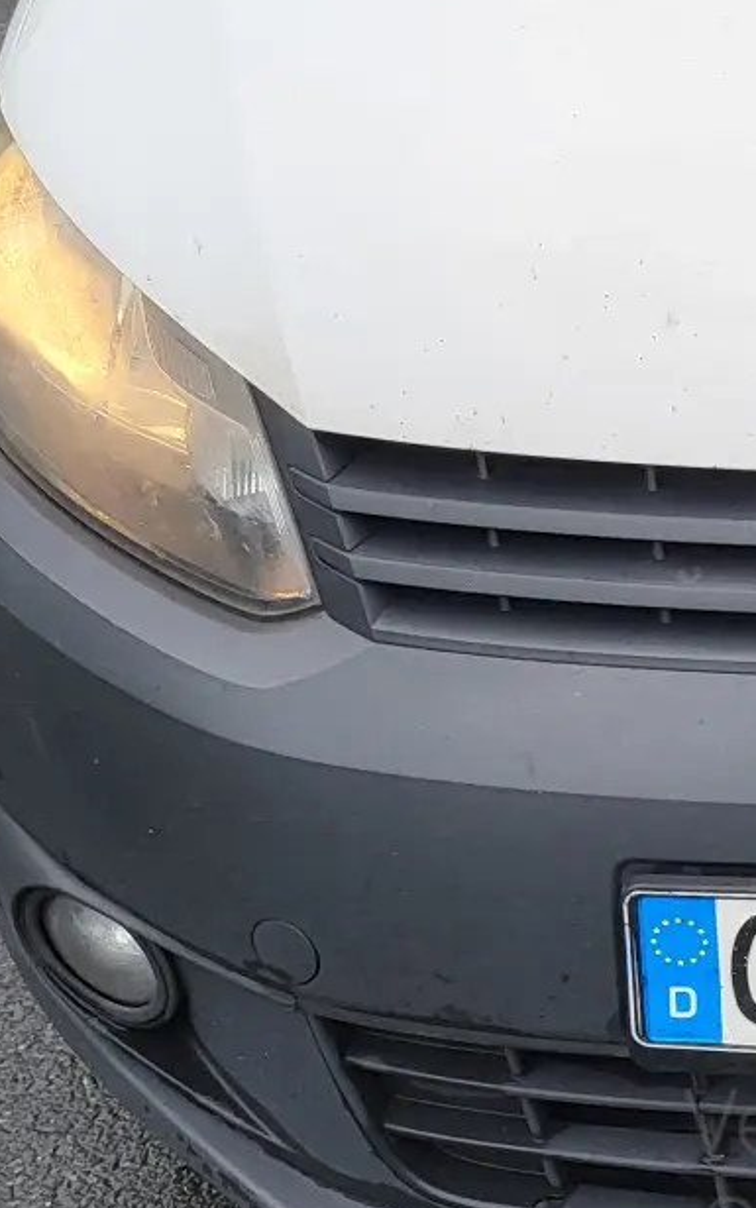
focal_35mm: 86
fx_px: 2832
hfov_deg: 14.6
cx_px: 964
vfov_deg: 23.5
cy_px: 134
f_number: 1.8
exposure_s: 1/650
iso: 40
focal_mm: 5.4
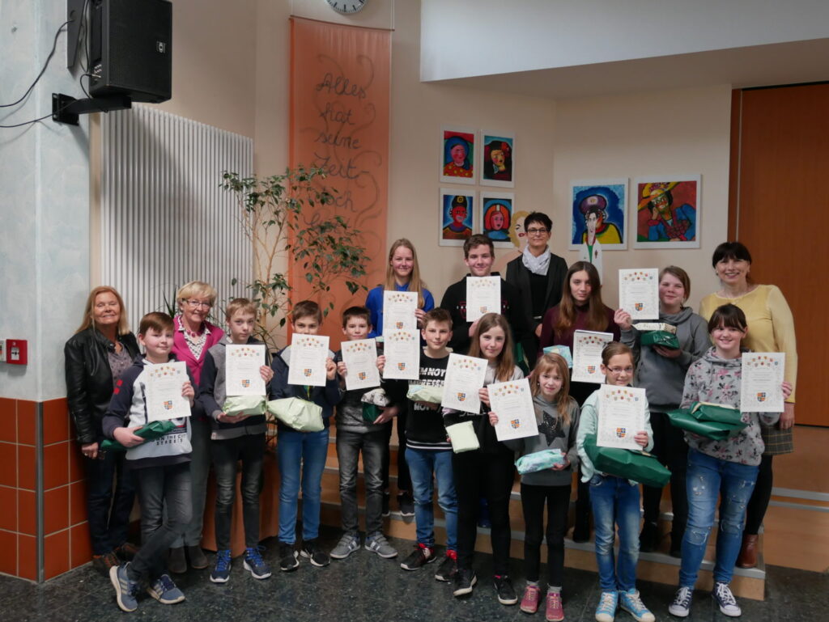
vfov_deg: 46.8
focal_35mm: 30
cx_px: 414
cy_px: 311
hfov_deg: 59.9
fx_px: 719
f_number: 3.7
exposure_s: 1/60
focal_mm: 15
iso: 640
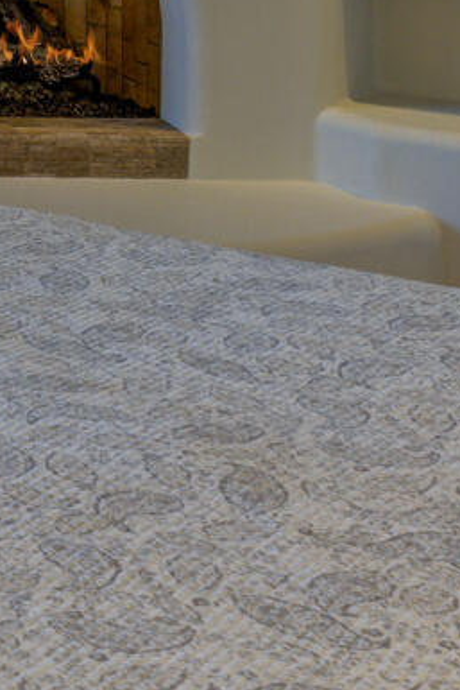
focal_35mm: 109
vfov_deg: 17.2
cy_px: -284
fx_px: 2087
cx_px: -682
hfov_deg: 10.6
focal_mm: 14
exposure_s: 1/60
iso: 400
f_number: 8
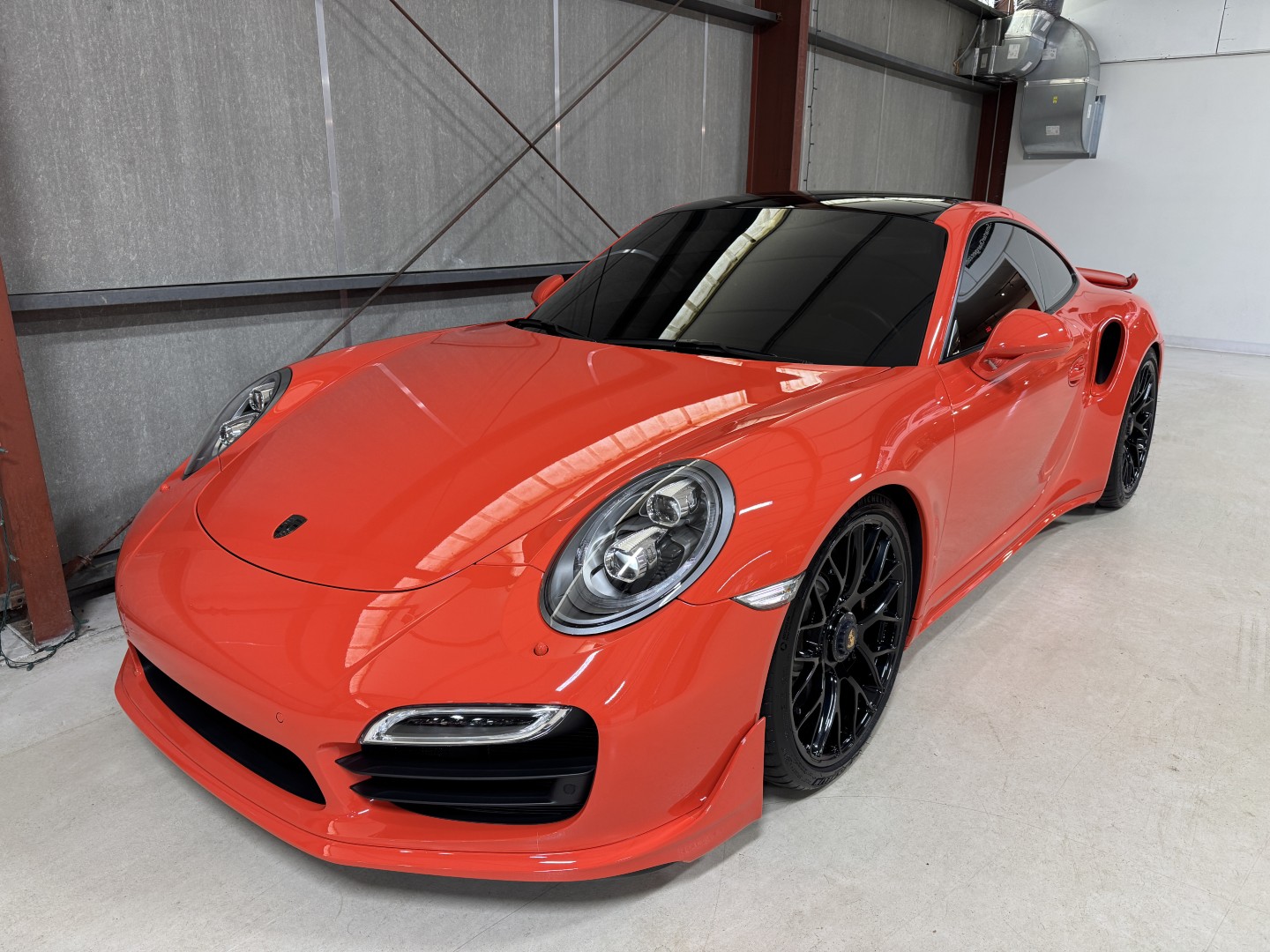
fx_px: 881
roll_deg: -0.4
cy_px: 476
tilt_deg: -17.8
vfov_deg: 56.8
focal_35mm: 24
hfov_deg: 71.6
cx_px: 635
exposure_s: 1/60
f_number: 1.78
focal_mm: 6.76
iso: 125
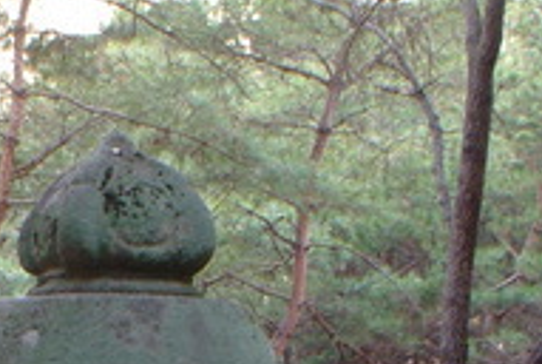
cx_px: 84
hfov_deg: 13.2
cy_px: 657
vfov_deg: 8.6
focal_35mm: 154
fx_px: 2322
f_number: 4
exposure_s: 1/60
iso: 400
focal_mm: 28
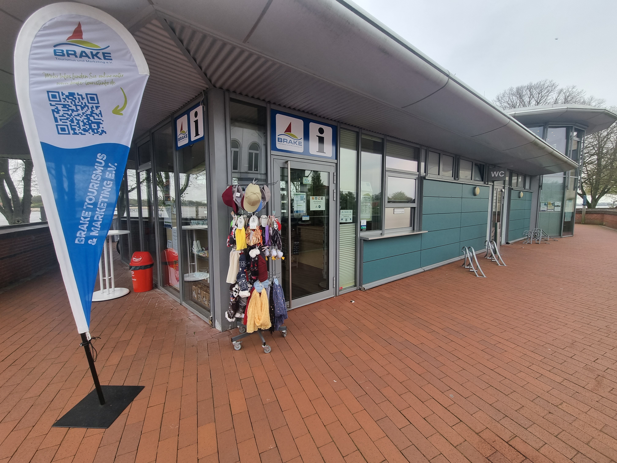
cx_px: 308
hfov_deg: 106.2
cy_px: 232
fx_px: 232
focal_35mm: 13
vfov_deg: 89.9
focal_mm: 2.2
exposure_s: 1/580
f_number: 2.2
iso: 50
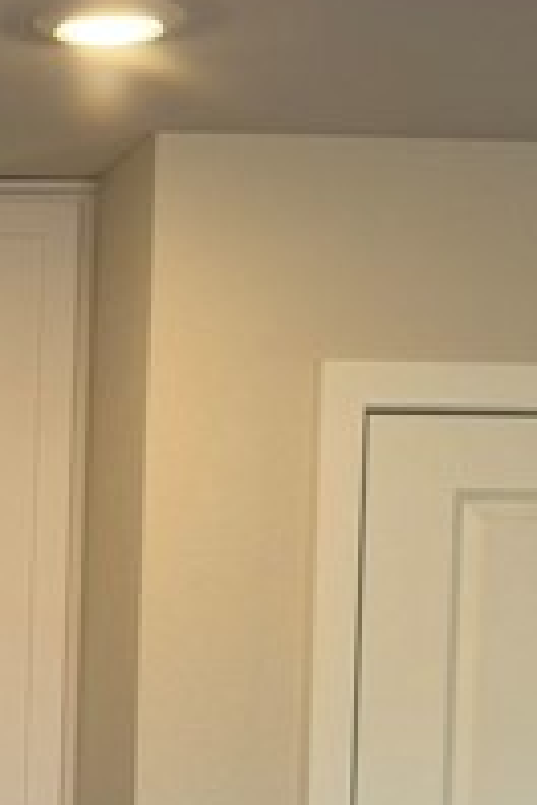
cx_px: -537
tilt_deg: -3.3
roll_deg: -1.0
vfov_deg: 15.3
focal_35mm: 129
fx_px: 2886
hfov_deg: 9.9
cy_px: 984
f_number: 1.78
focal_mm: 6.76
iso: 80
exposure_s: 1/120
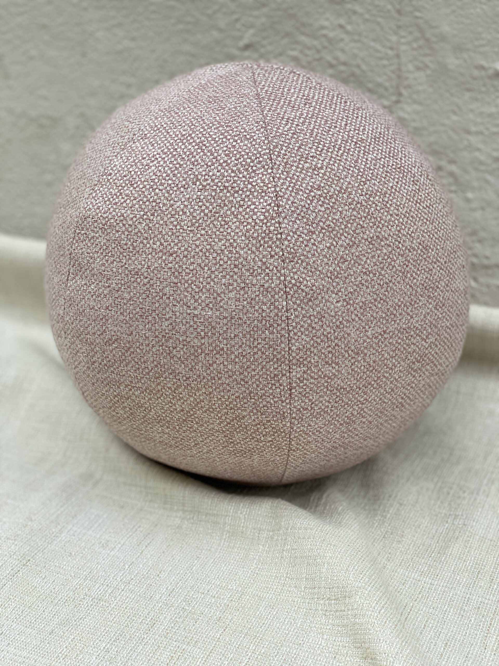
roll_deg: +2.0
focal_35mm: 52
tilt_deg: -23.1
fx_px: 999
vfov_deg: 36.8
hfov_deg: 28.0
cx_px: 250
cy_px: 333
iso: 80
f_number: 2
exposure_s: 1/122
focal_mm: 6
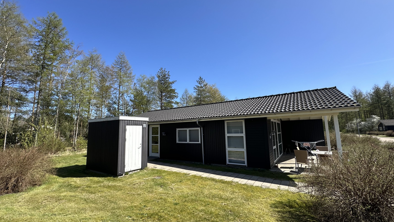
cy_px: 110
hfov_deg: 99.4
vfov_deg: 67.1
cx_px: 194
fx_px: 167
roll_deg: +1.9
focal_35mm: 16
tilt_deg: +8.9
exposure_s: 1/1171
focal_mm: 2.22
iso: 40
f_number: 2.2
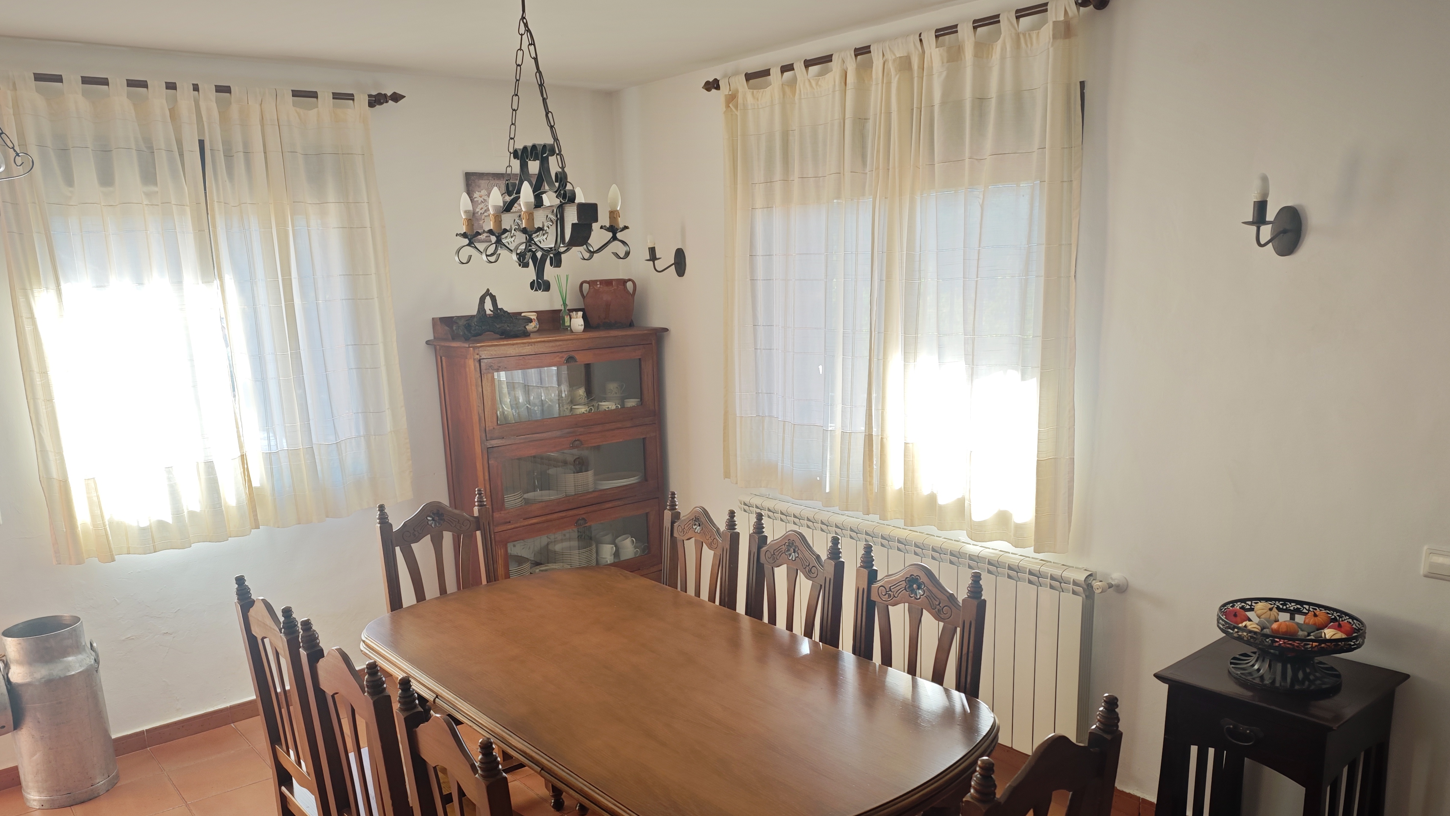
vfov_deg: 44.0
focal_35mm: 26
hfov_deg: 71.9
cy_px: 509
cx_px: 701
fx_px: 1000
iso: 50
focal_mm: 6.55
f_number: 1.6
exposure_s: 1/159
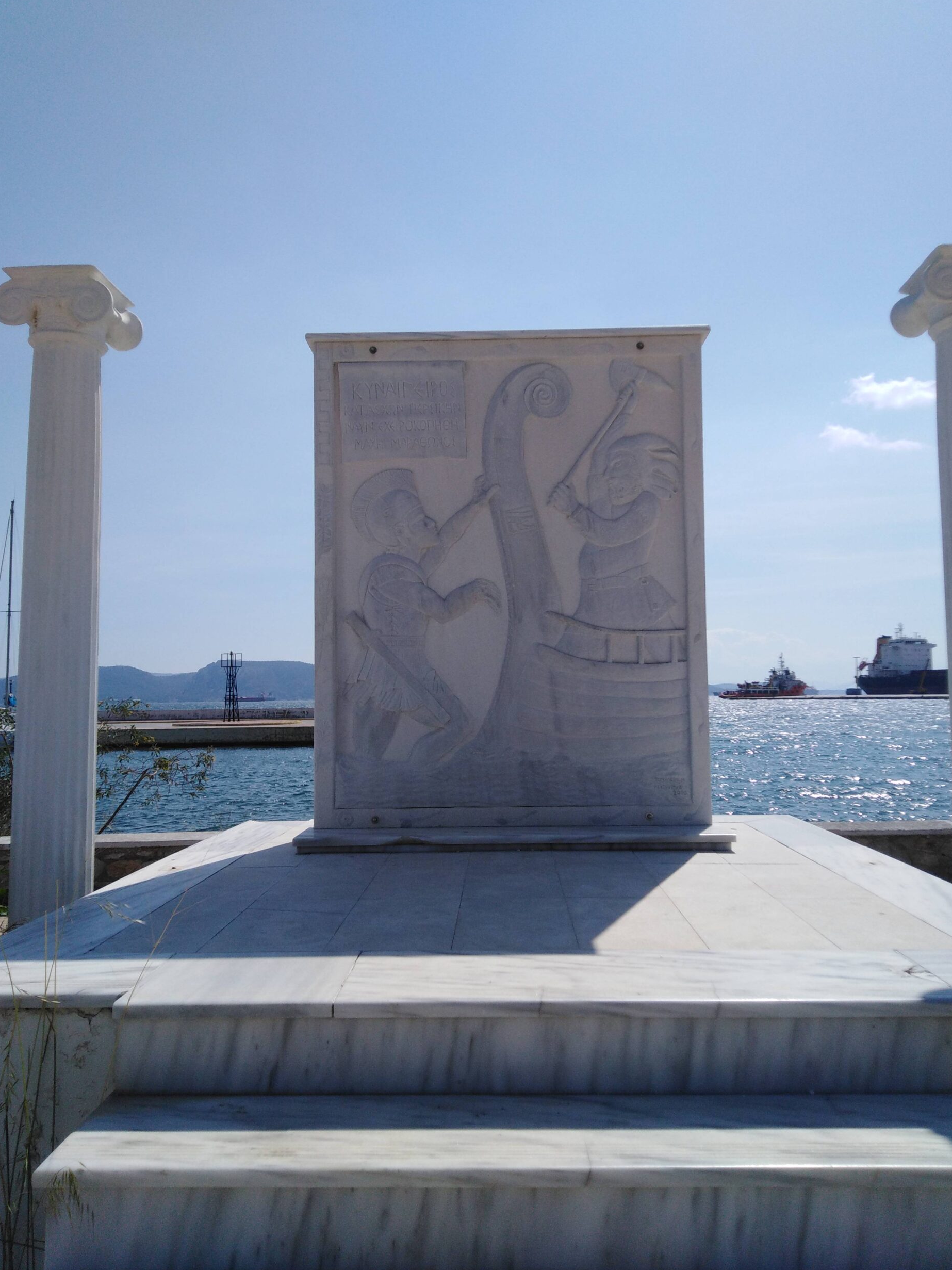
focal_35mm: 26
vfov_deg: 67.3
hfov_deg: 53.1
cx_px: 484
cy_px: 646
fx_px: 954
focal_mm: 3.37
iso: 101
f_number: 2.2
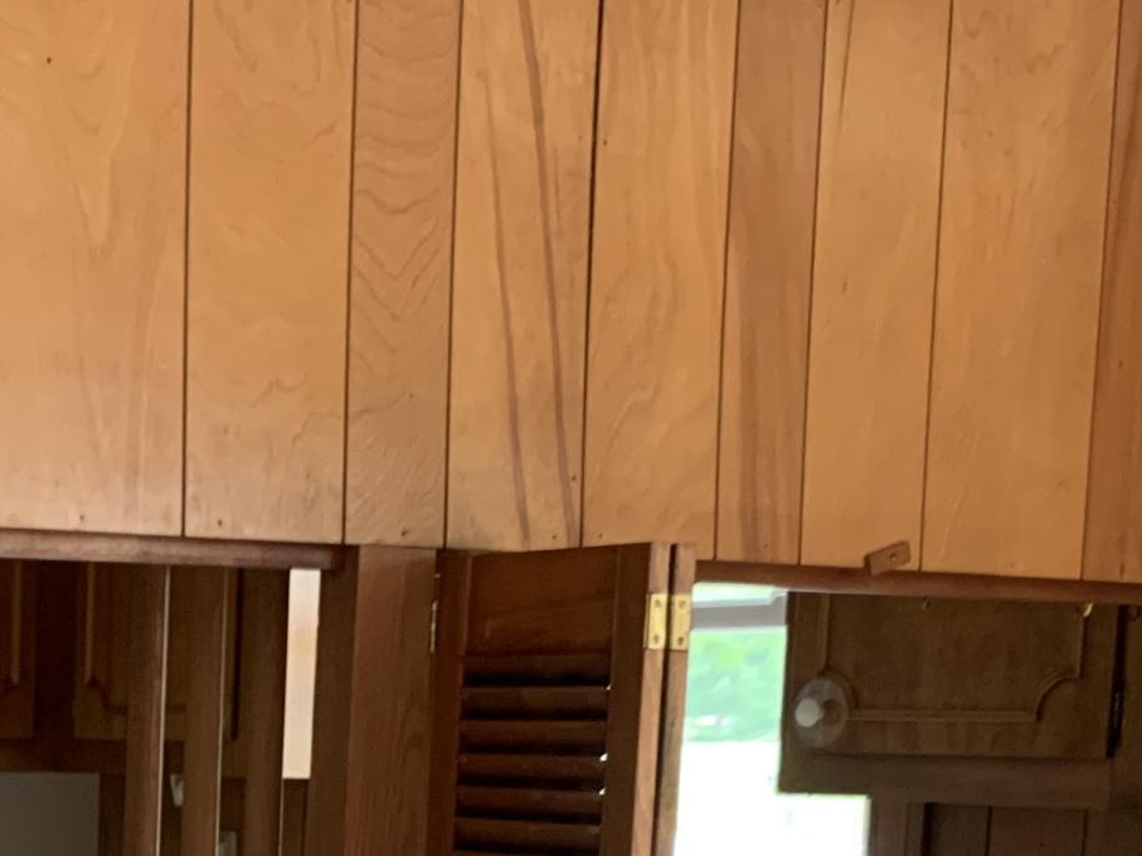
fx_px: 2837
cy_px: 1220
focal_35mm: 86
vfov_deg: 16.0
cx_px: -38
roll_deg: -0.6
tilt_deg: -6.4
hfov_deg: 21.8
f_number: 1.8
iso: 160
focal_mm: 4.25
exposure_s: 1/60
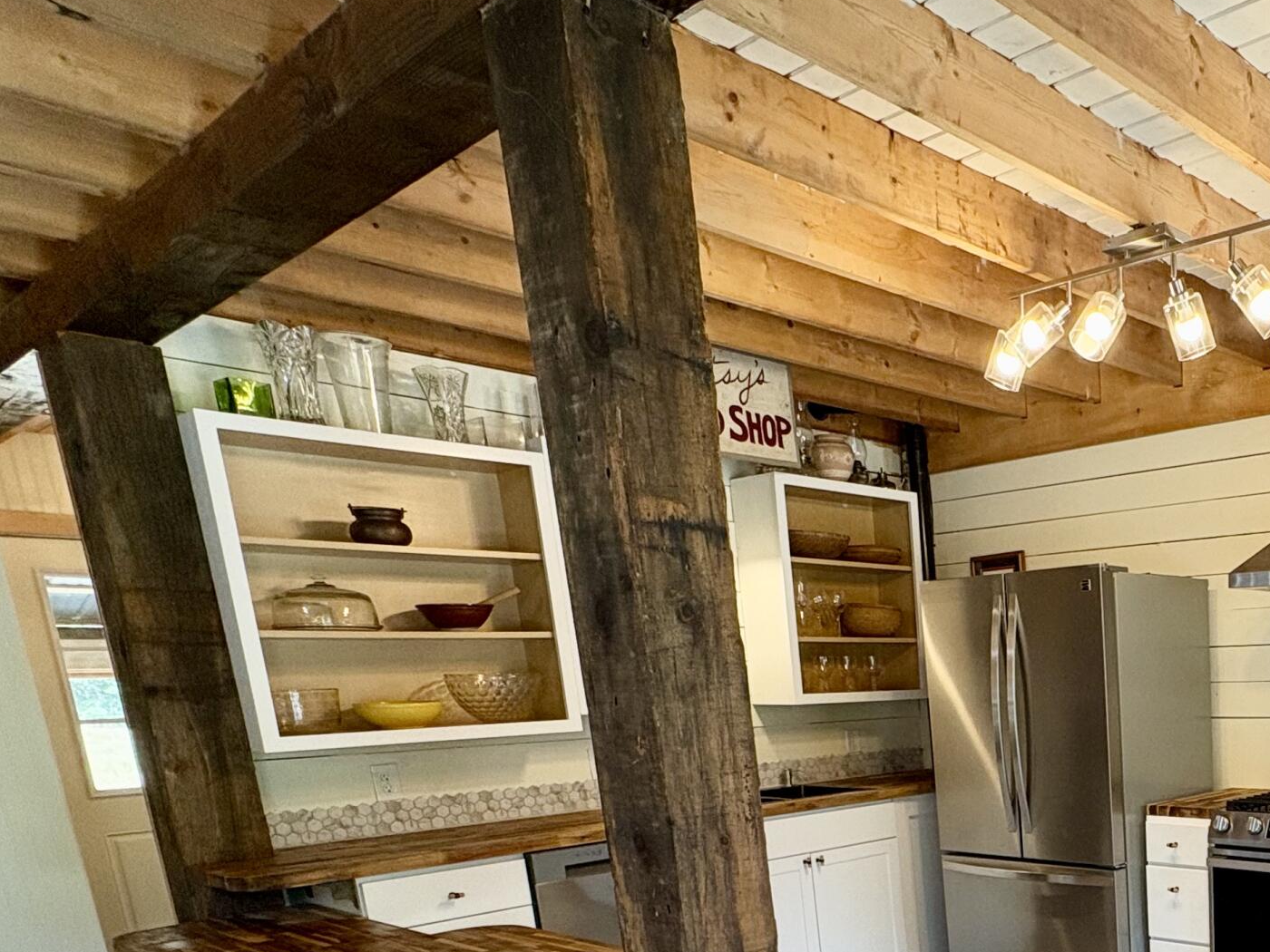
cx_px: 1157
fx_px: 1101
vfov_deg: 41.6
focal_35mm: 30
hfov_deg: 52.3
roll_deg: +2.1
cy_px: 919
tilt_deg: -13.1
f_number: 2.2
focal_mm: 2.22
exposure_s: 1/120
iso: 200
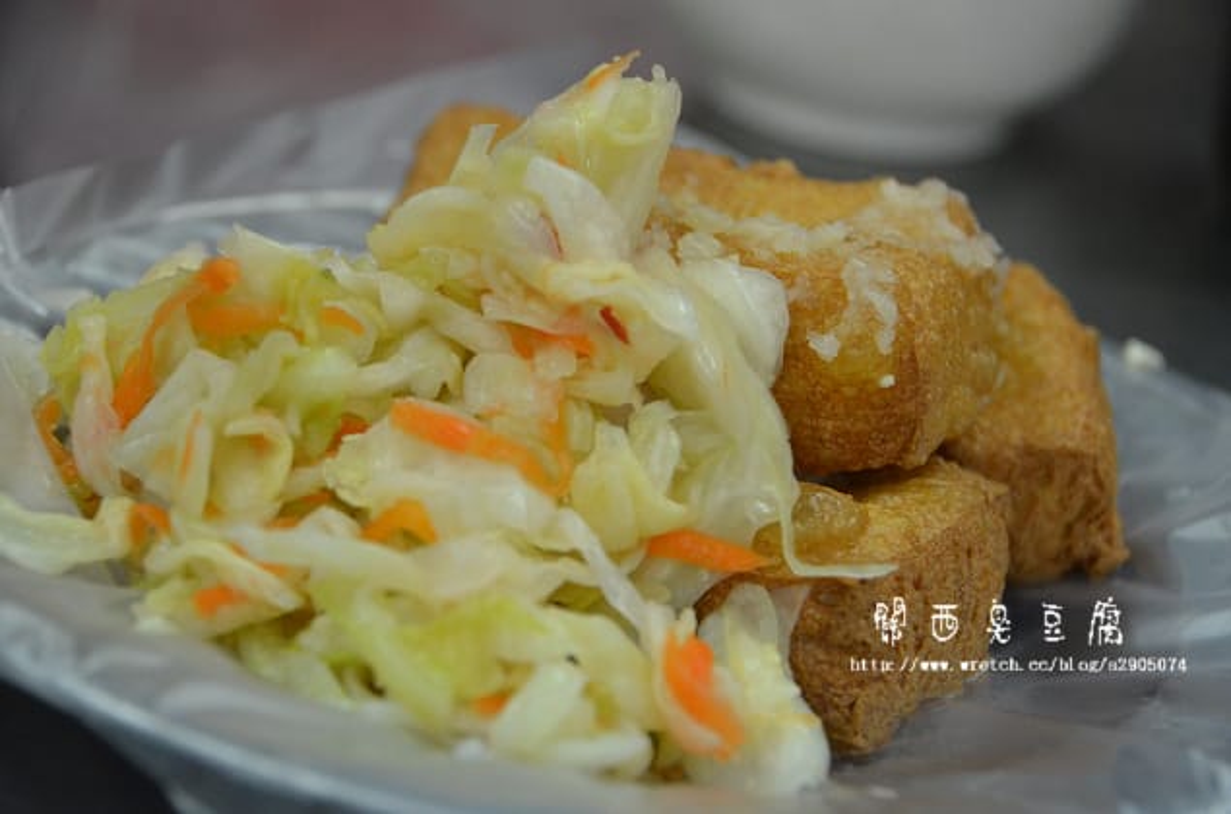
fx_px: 4707
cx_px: 616
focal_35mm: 138
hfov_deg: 14.9
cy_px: 407
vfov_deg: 9.9
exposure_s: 1/80
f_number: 5.6
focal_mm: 92
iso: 2000
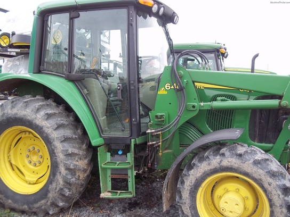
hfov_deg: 51.4
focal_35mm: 36
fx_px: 302
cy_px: 108
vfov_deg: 39.7
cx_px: 145
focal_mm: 6.5
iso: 80
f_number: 3.1
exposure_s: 1/60
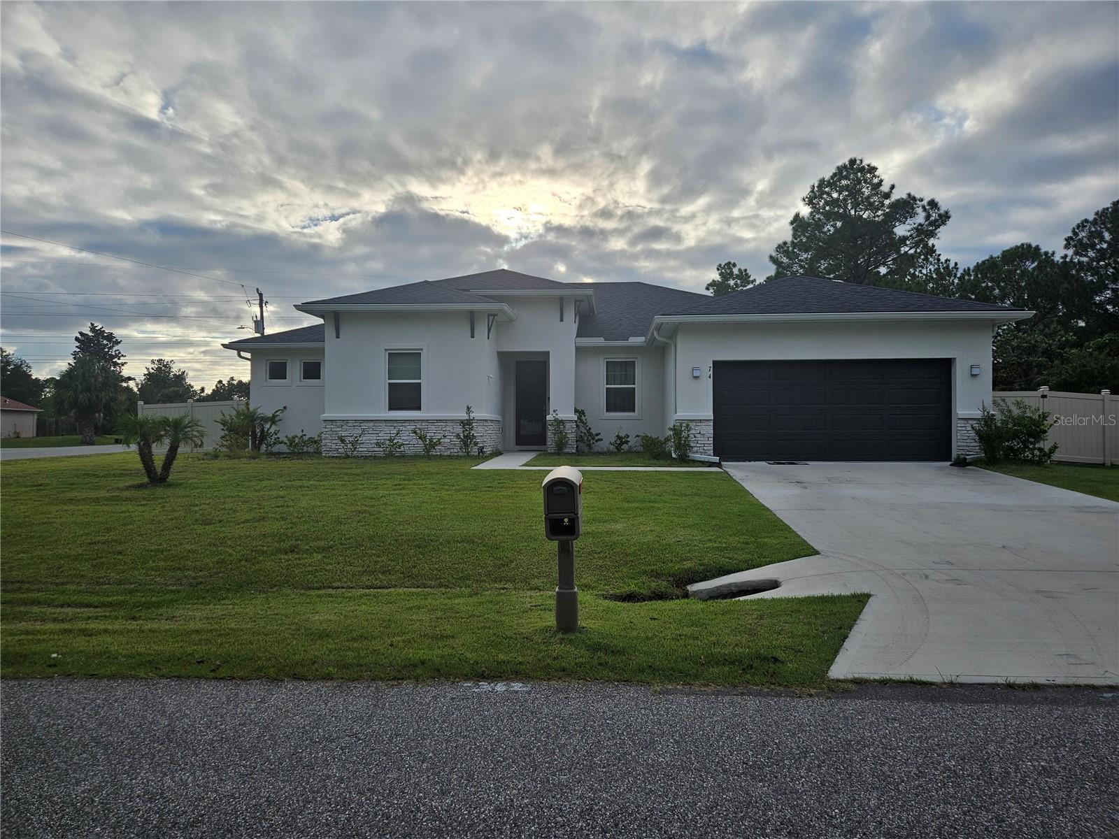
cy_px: 420
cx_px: 560
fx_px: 744
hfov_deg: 73.9
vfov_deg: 58.9
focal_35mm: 23
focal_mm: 5.4
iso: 25
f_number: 1.8
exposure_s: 1/1311
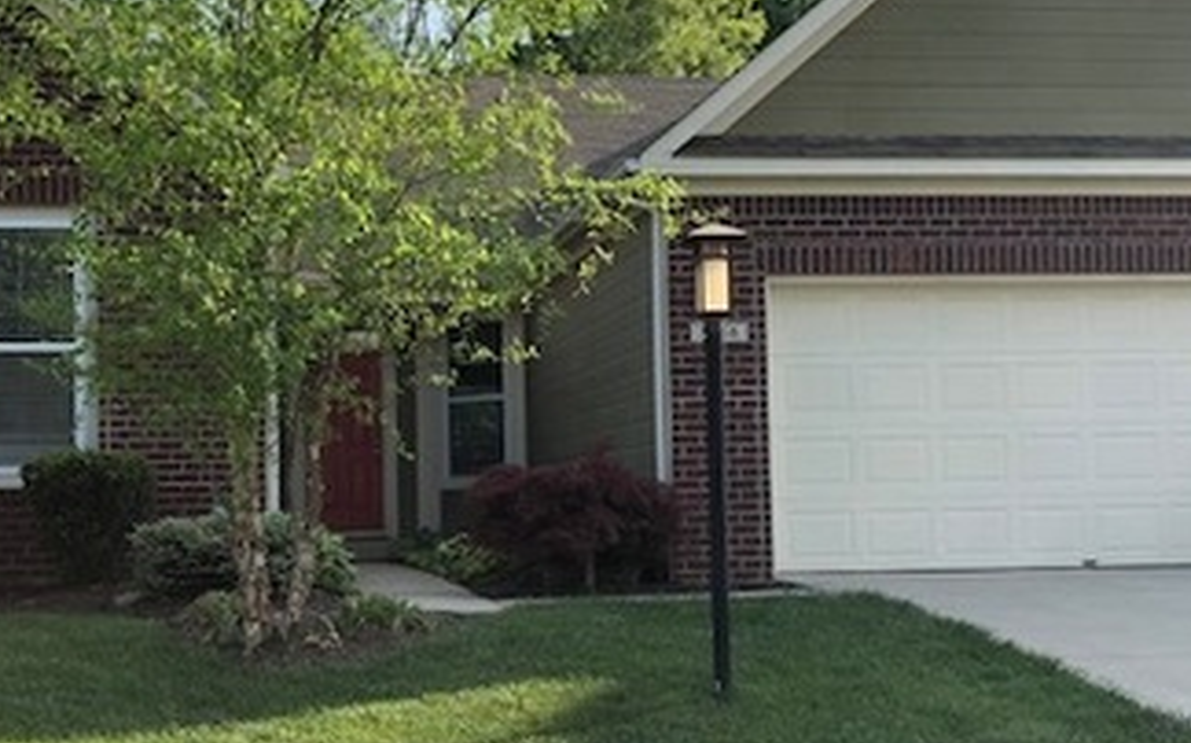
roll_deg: +1.3
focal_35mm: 55
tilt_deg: +1.6
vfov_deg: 23.5
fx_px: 1784
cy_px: 456
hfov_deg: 36.7
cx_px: 463
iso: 20
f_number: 1.8
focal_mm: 3.99
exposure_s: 1/852
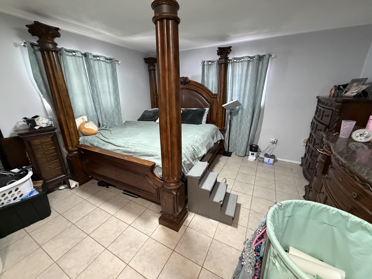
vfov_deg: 85.7
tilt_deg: -17.8
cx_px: 186
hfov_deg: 102.1
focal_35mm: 14
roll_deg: +1.1
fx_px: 150
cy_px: 140
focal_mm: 2.22
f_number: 2.2
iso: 500
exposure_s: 1/60
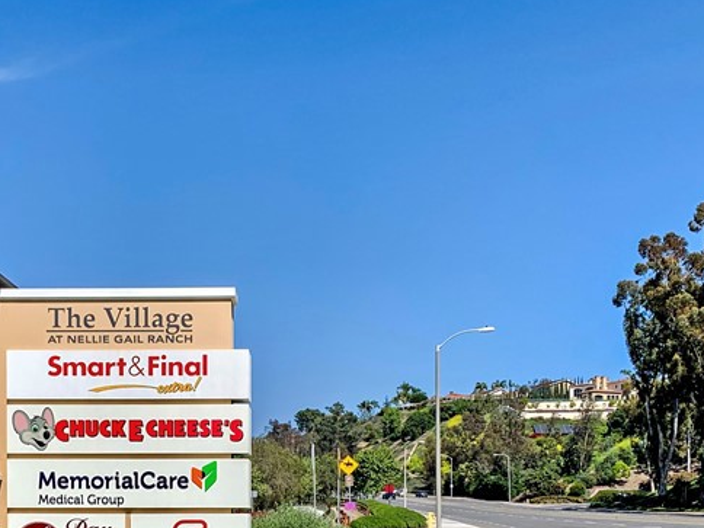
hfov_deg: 34.6
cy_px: 530
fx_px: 1119
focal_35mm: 55
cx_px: 231
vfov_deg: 25.2
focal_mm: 4.25
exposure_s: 1/2994
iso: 25
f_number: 1.8
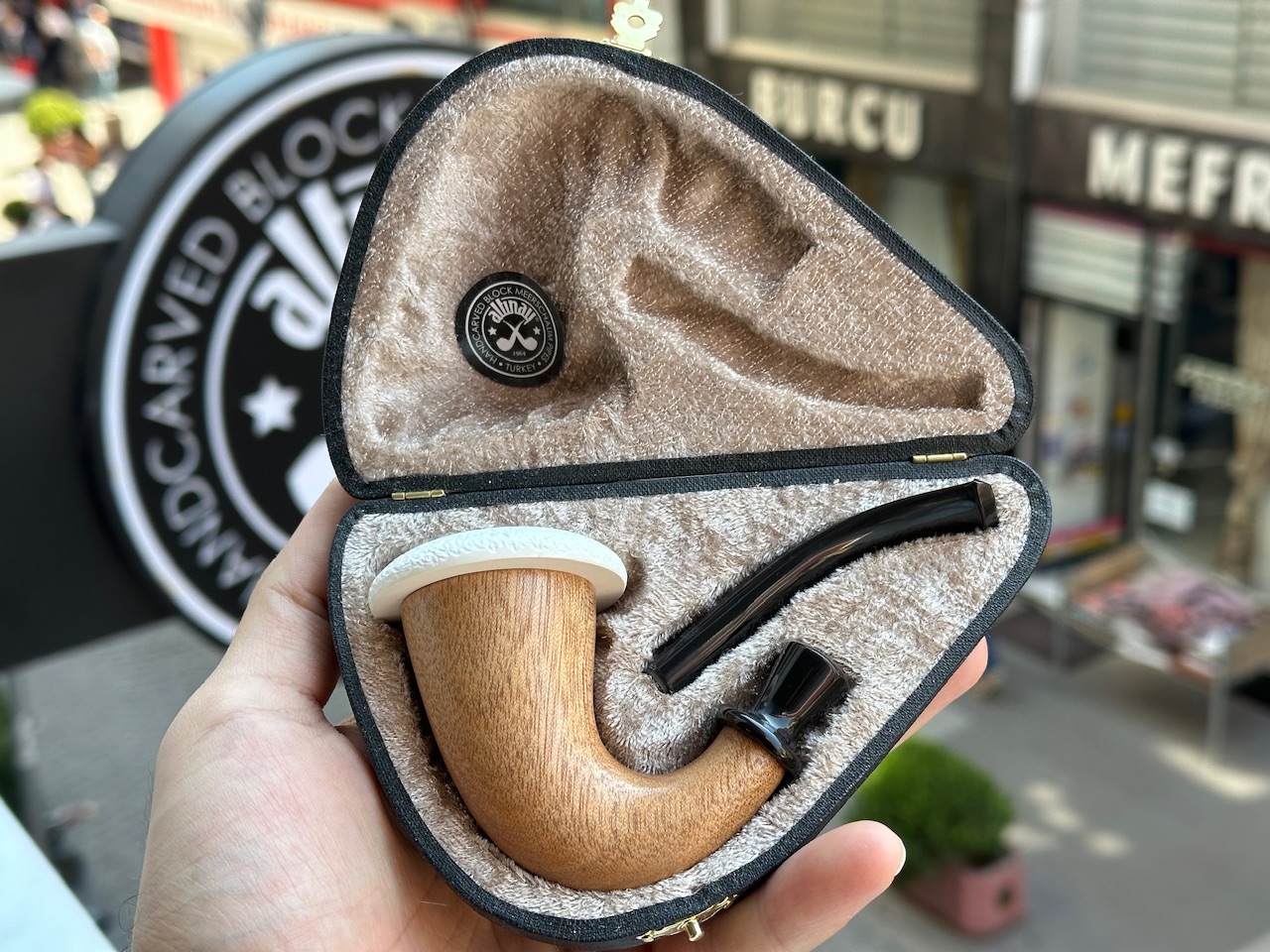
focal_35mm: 48
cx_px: 635
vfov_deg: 30.3
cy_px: 476
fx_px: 1761
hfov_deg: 39.7
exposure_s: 1/384
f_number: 1.78
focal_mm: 6.86
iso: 64
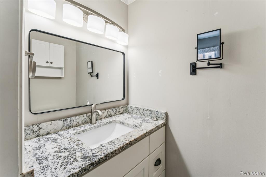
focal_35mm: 15
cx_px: 133
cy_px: 88
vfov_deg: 75.8
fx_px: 114
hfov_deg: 98.9
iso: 400
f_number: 13
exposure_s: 1/10
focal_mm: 15.4
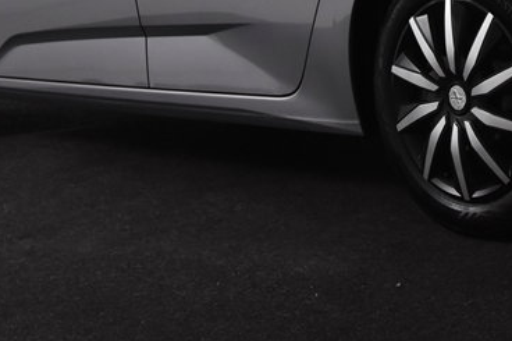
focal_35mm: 117
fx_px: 1663
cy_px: -105
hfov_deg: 17.2
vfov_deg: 11.4
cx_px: 473
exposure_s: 1/100
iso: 1600
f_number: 5
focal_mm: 28
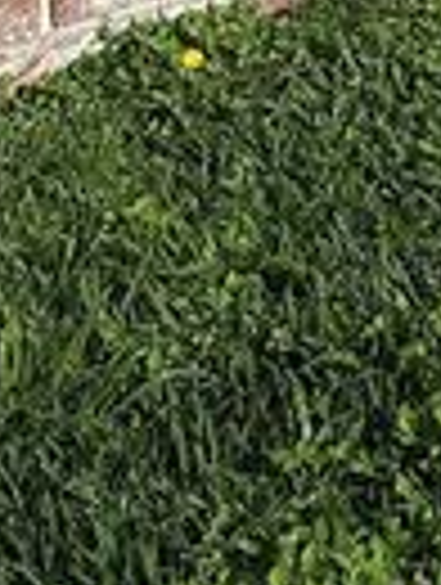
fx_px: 2083
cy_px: -880
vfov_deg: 12.2
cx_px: 621
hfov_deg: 11.7
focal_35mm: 123
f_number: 1.78
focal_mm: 6.86
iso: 80
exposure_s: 1/5525
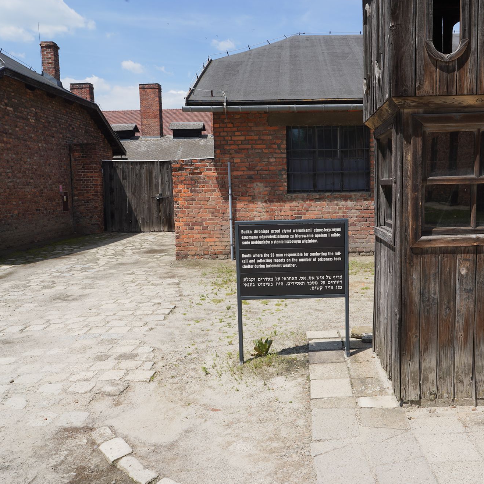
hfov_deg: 52.2
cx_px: 291
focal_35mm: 31
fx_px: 490
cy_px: 242
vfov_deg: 52.5
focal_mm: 24
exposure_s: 1/100
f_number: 16
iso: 100
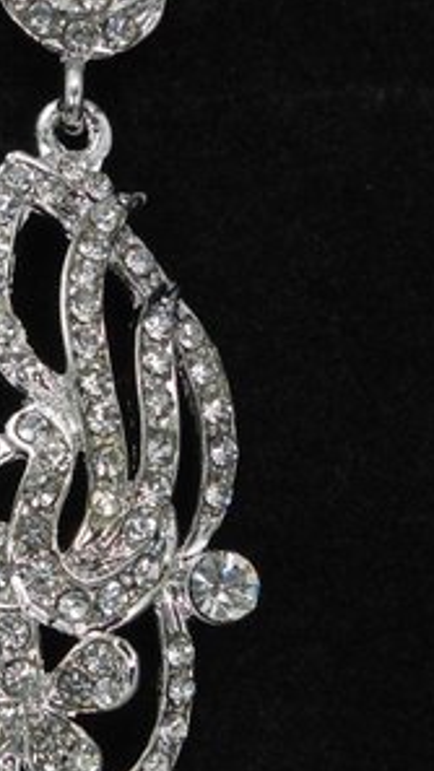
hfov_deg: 13.5
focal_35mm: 87
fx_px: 1780
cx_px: -112
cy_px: 545
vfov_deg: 24.3
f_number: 3.2
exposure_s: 1/50
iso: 80
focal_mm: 6.7
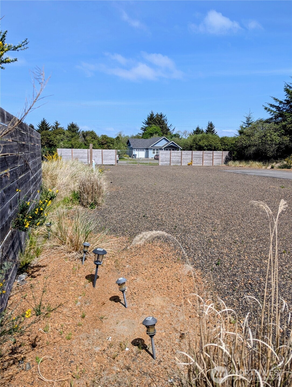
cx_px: 146
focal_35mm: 24
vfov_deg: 71.5
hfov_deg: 57.0
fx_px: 269
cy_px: 194
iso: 45
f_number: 1.85
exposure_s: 1/1770
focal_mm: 6.81
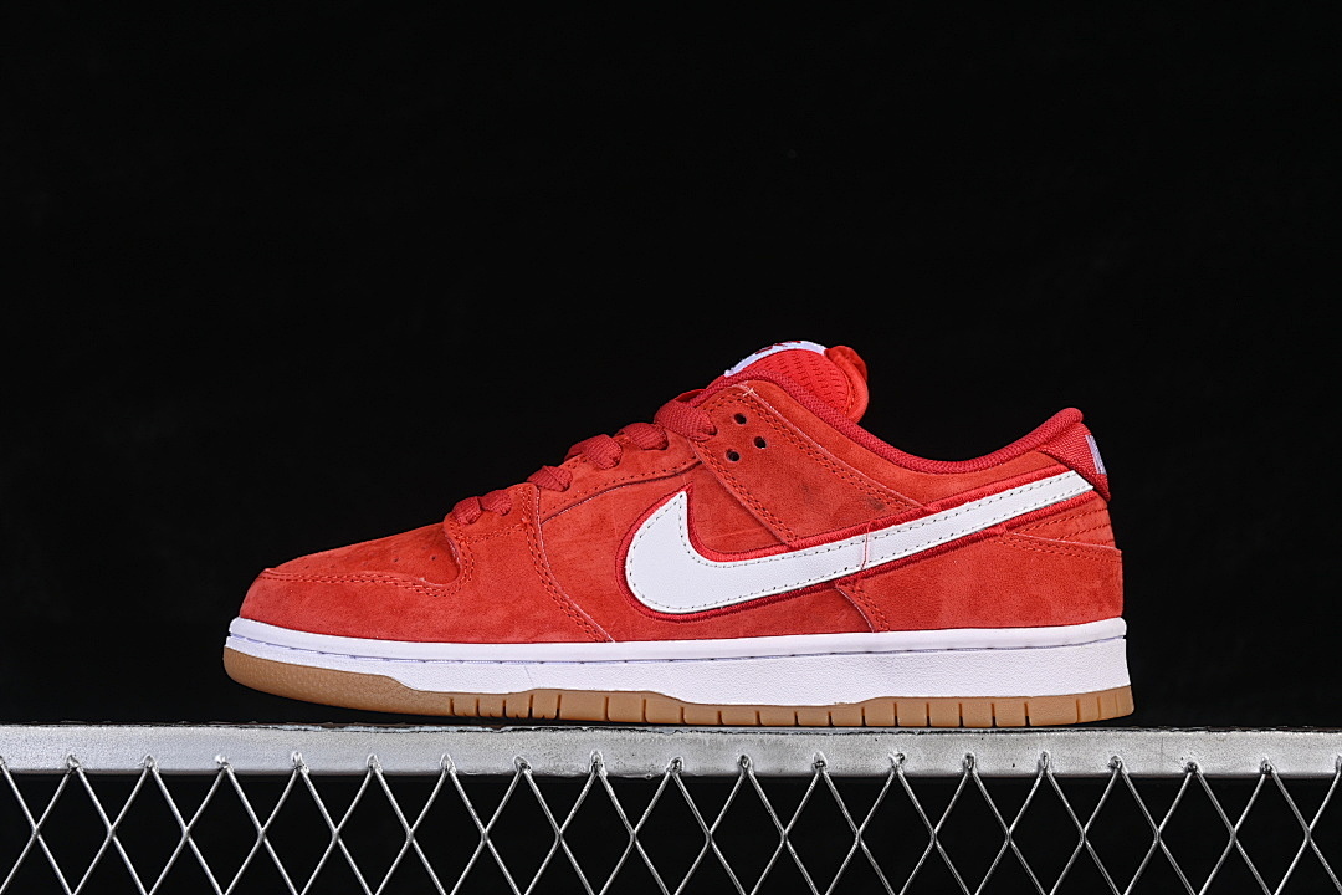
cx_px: 671
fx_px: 2796
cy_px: 448
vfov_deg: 18.2
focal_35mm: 75
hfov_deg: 27.0
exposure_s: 1/80
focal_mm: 50
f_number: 8
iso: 160
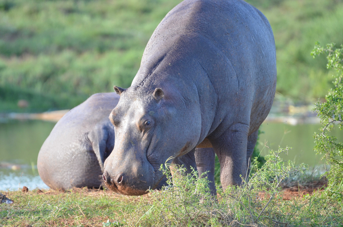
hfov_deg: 2.3
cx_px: 172
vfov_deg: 1.5
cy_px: 114
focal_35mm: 900
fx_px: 8557
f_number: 6.3
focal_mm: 600
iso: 720
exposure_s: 1/250
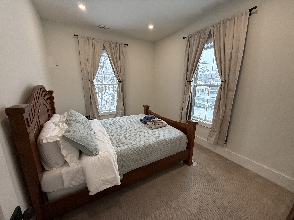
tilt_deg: -12.1
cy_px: 110
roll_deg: +0.0
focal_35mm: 14
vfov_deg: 85.7
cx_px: 147
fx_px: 119
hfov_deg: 102.1
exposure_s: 1/120
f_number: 2.2
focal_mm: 2.22
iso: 100
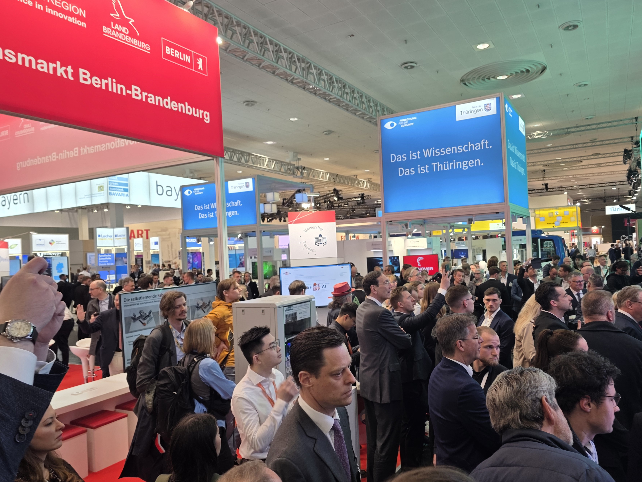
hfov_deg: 67.3
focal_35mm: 26
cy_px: 243
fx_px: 482
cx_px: 333
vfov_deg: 53.1
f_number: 1.7
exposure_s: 1/54.1
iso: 32
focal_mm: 6.3
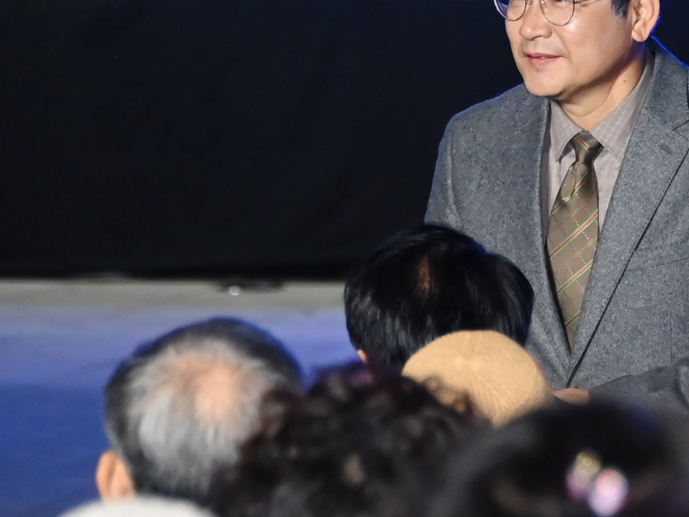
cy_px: 173
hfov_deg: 4.4
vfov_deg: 3.3
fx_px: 8959
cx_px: 558
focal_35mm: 450
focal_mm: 160
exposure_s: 1/200
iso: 6400
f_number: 5.6
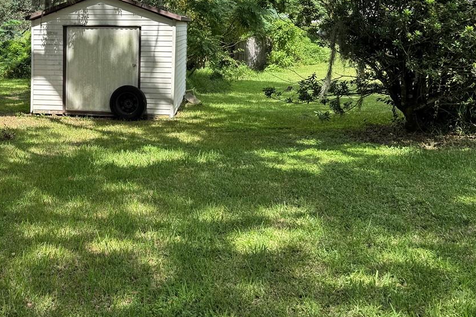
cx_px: 68
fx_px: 635
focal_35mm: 48
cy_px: 72
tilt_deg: -7.9
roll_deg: +0.3
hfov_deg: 38.8
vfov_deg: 27.6
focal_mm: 6.76
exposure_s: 1/1261
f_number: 1.78
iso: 80
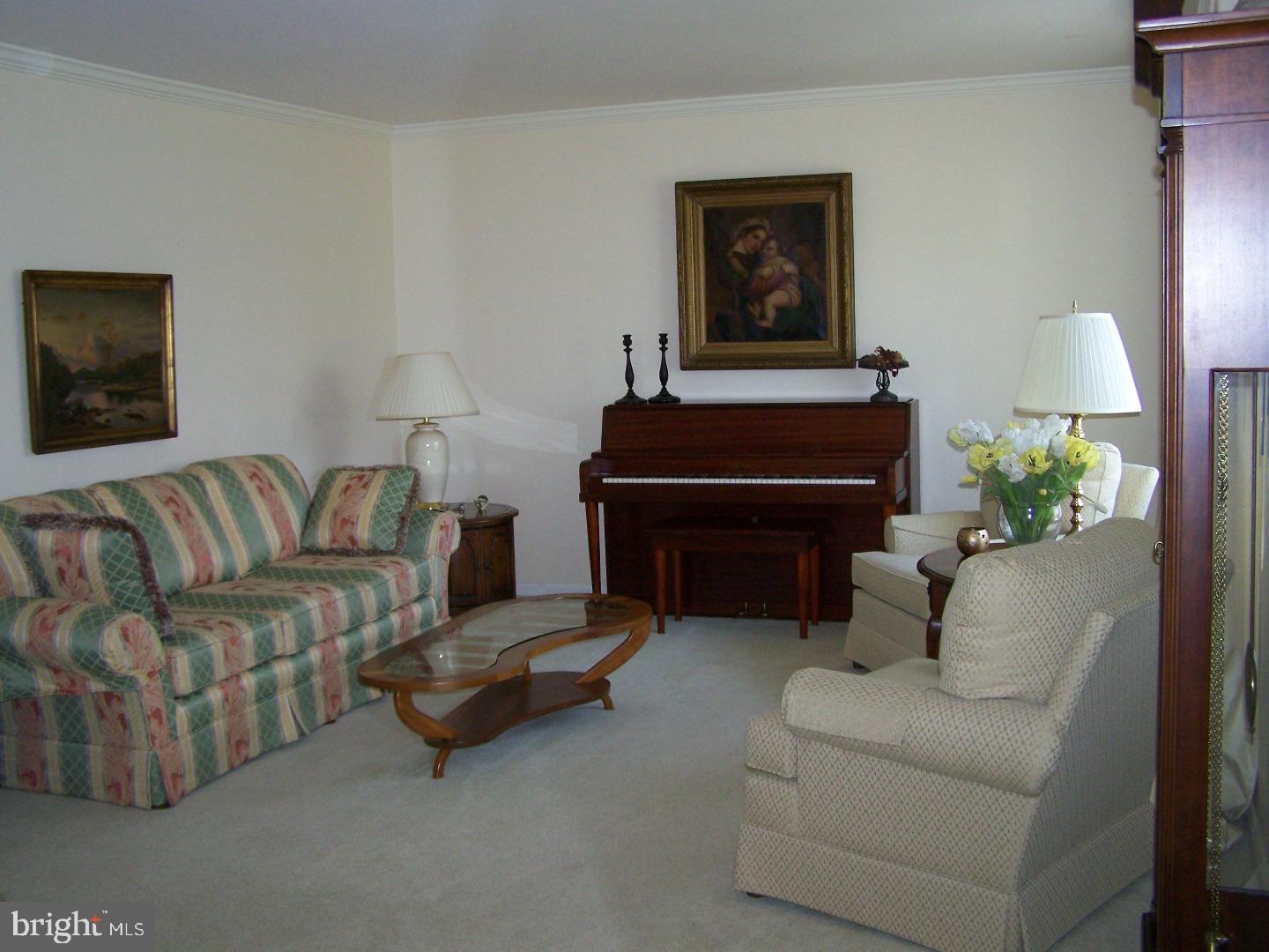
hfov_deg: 49.0
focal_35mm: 38
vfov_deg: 37.7
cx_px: 634
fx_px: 1393
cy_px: 476
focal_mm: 6.3
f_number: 2.8
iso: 160
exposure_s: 1/60
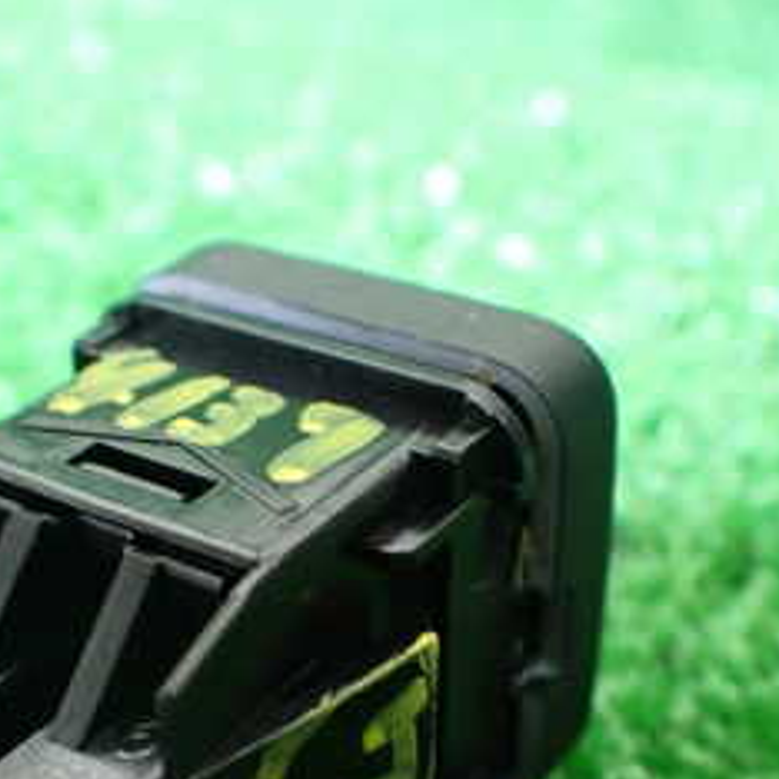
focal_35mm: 68
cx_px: 270
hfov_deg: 25.2
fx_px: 1731
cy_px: 636
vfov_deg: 24.9
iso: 800
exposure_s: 1/40
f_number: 2.3
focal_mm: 5.4
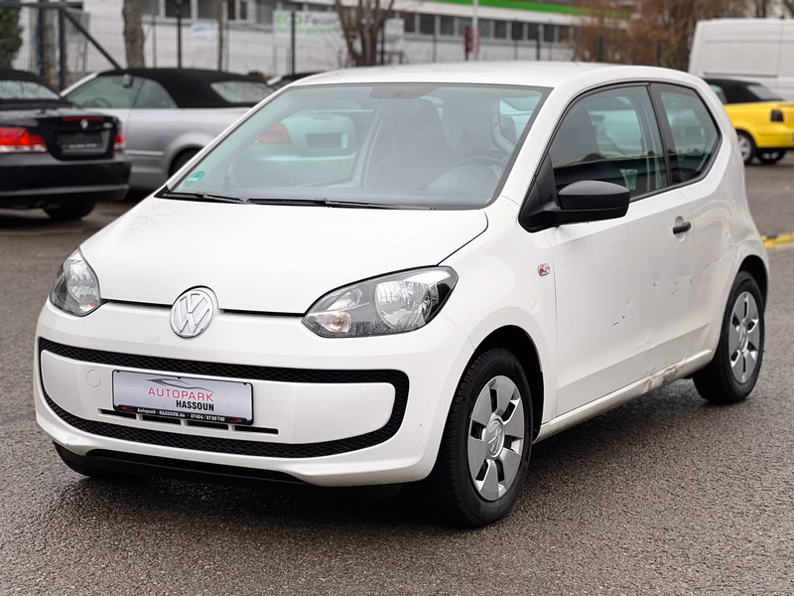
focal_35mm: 77
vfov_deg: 19.1
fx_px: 1766
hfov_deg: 25.3
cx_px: 397
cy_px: 298
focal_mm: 9
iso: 50
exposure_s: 1/121
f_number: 2.8
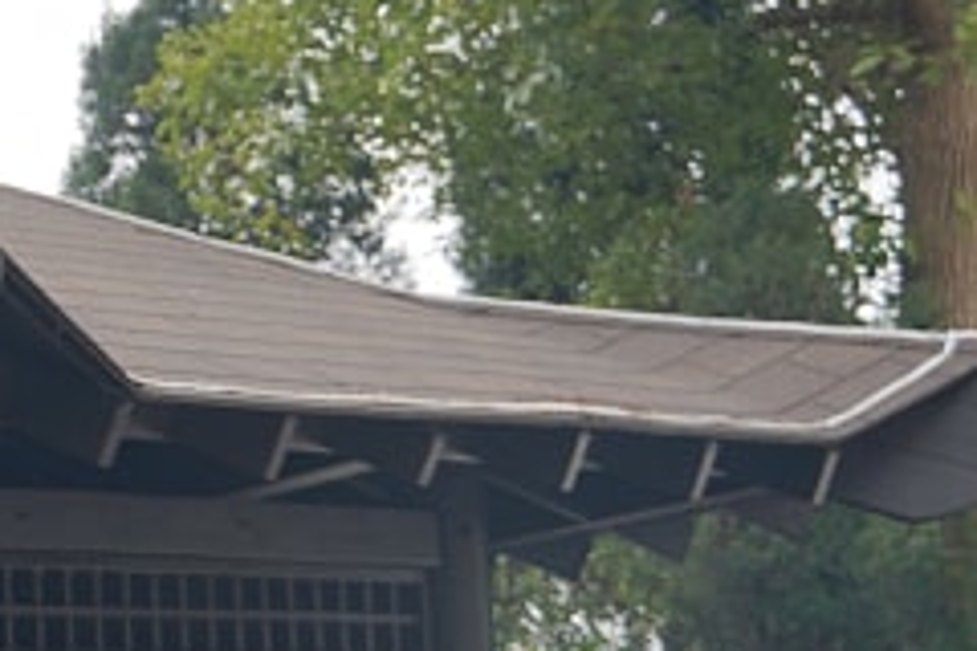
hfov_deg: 12.0
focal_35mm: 140
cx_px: -1303
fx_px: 3799
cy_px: 317
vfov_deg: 9.8
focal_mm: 28
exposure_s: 1/100
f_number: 5
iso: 100
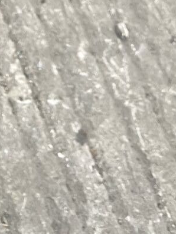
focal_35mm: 134
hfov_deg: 10.9
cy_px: -360
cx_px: -25
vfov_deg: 11.6
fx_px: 908
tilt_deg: -45.4
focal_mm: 5.1
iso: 50
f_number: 1.6
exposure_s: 1/508
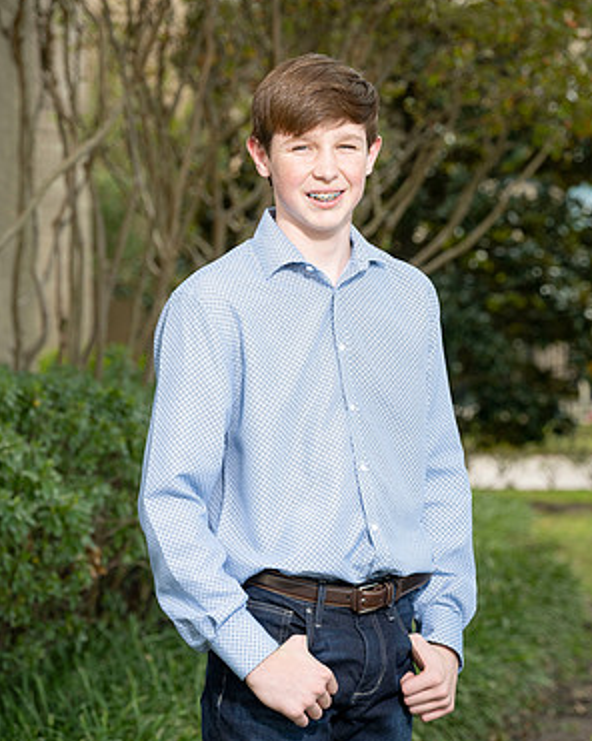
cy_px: 389
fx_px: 3000
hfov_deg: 11.3
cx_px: 298
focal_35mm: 137
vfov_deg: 14.1
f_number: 6.3
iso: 400
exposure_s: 1/250
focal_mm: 120
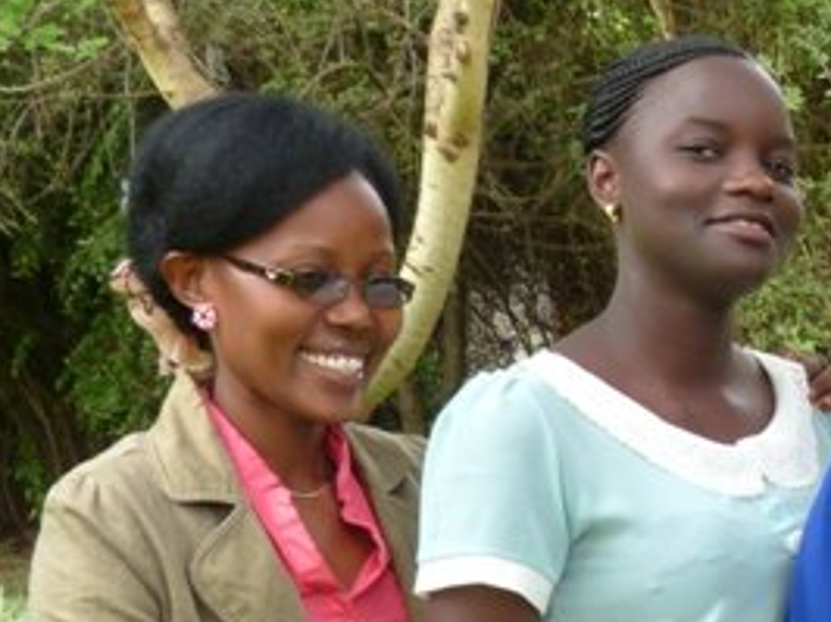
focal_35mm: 117
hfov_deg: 15.8
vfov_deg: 12.4
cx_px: 1143
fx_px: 2806
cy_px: 672
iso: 80
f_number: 3.1
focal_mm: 6.5
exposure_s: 1/60
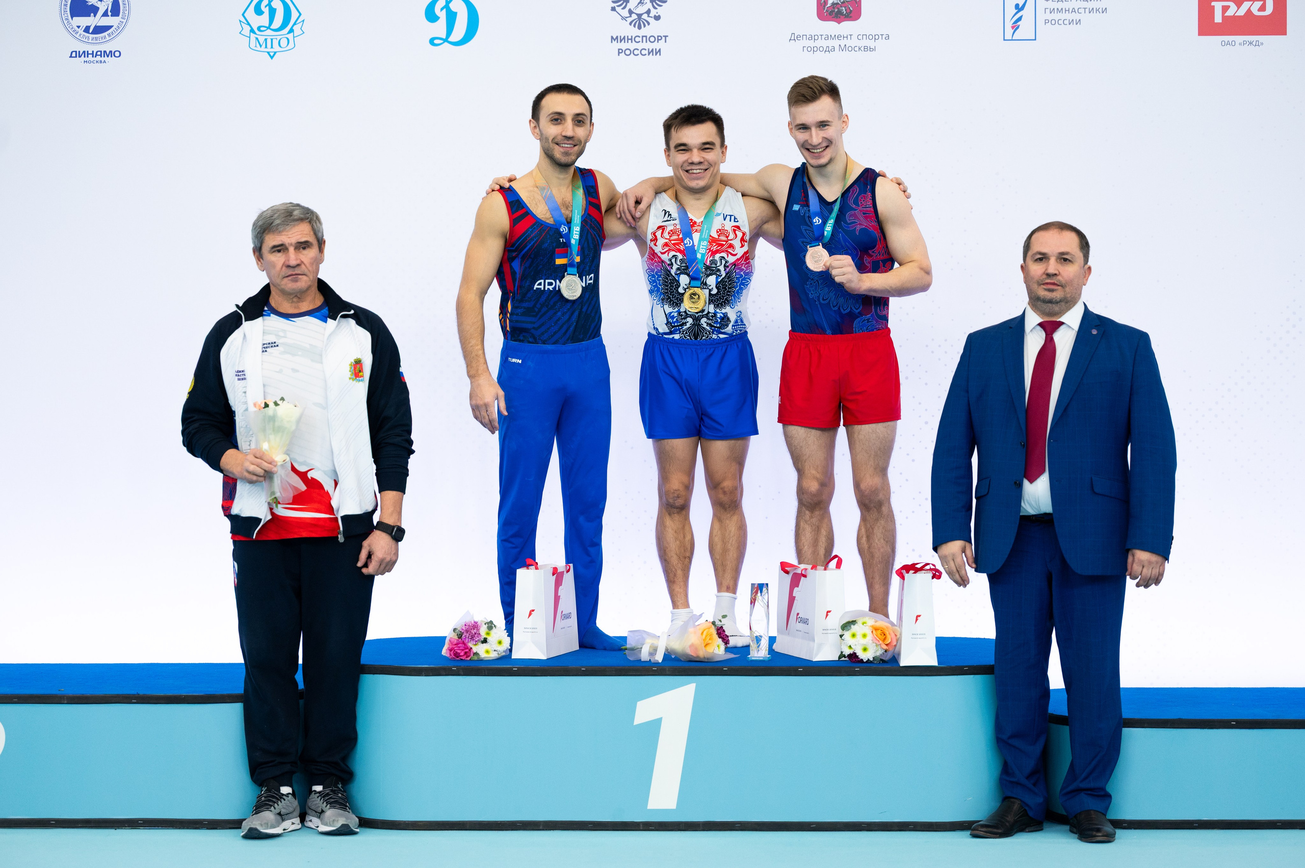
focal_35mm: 83
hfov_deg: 24.4
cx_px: 652
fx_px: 3022
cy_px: 434
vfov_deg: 16.3
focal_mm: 81
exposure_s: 1/500
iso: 1000
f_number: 2.8
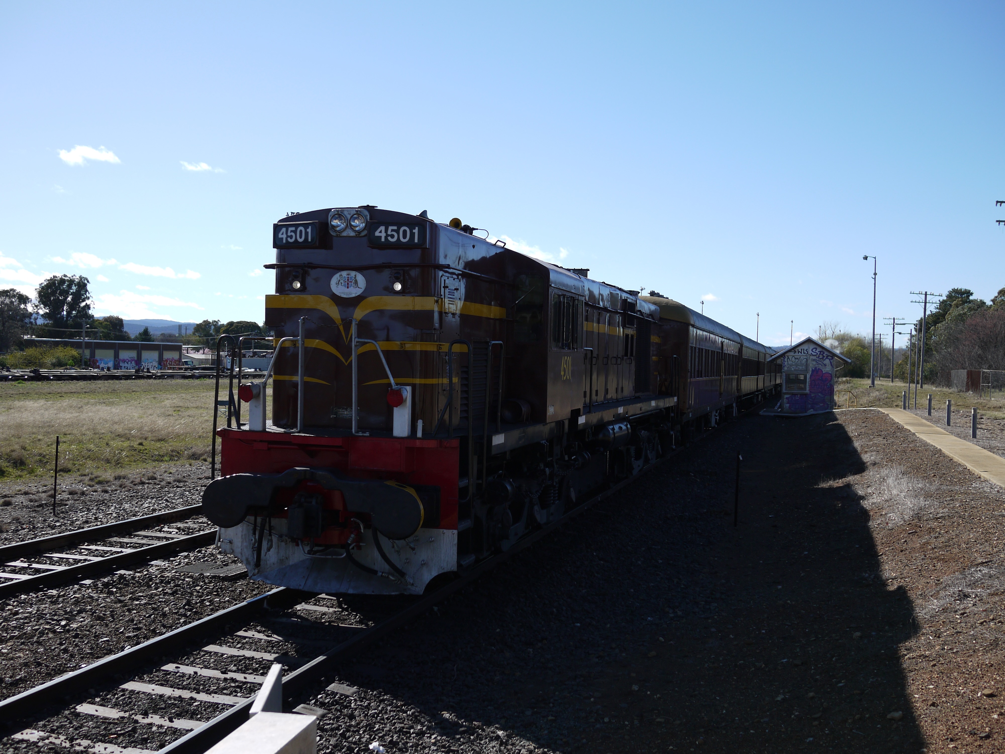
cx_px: 502
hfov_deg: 46.8
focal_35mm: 40
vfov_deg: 36.0
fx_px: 1161
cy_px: 377
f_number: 3.5
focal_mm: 20
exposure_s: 1/1300
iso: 100
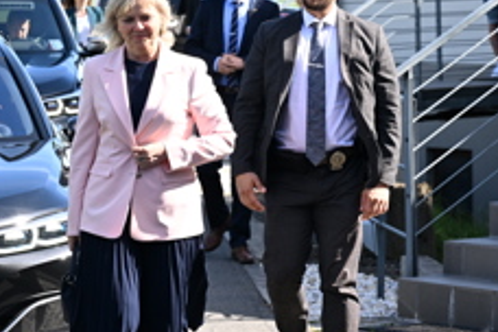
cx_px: 94
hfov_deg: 9.7
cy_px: 142
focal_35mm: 212
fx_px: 2932
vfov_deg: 6.5
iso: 400
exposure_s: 1/800
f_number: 5
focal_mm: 70
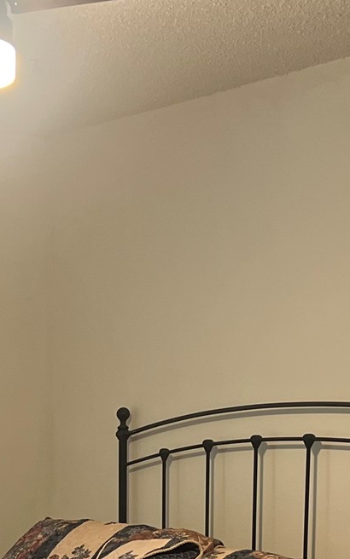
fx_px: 1313
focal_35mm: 86
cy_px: 614
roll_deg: +1.0
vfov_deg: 22.7
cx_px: 33
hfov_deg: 15.0
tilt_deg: -10.8
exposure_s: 1/60
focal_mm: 5.7
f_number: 1.5
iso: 250
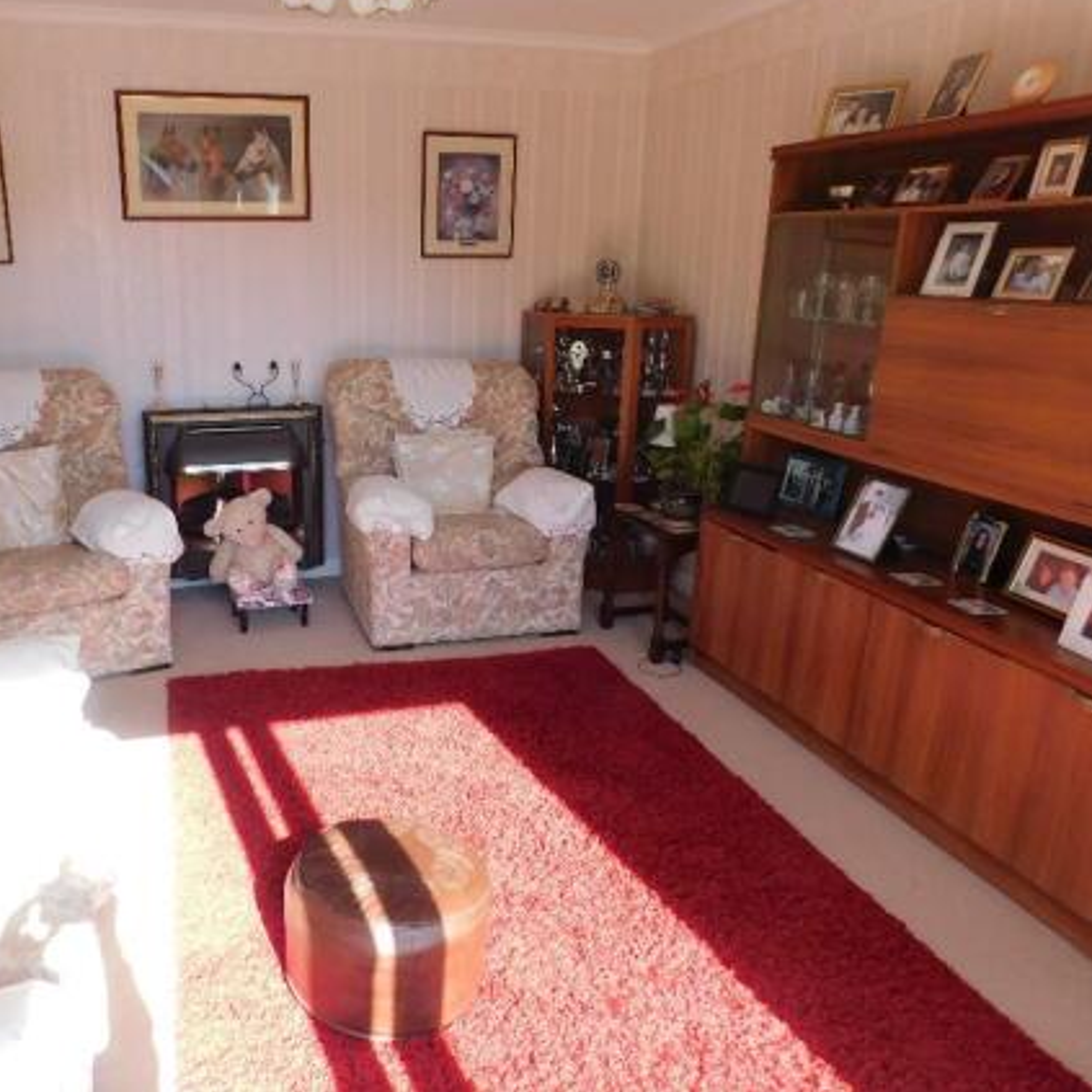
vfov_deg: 57.3
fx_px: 999
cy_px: 531
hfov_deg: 56.5
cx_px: 399
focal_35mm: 28
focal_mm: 4
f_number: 3
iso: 125
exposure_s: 1/160
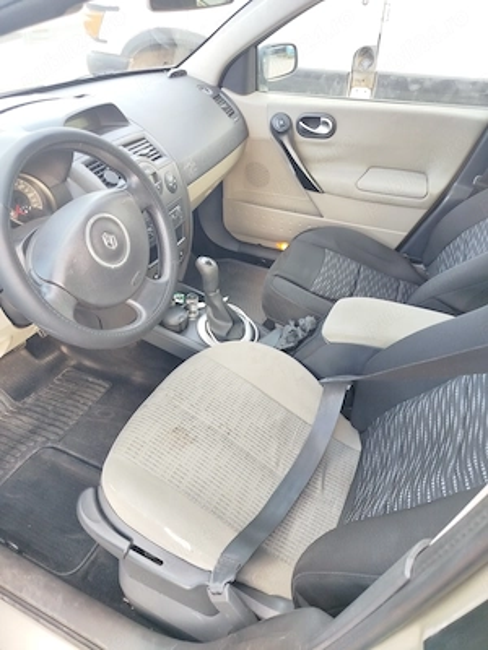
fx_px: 451
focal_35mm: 24
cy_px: 325
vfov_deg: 71.6
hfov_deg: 56.8
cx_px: 244
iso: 160
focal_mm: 5.31
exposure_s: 1/33
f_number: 1.7
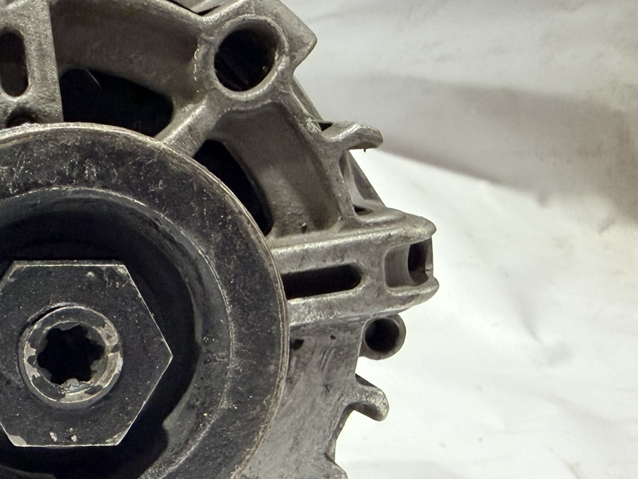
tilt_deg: -11.5
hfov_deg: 33.9
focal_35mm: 53
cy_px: 355
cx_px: 47
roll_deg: -1.7
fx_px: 977
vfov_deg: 27.2
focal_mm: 2.22
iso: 500
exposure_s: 1/60
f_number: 2.2
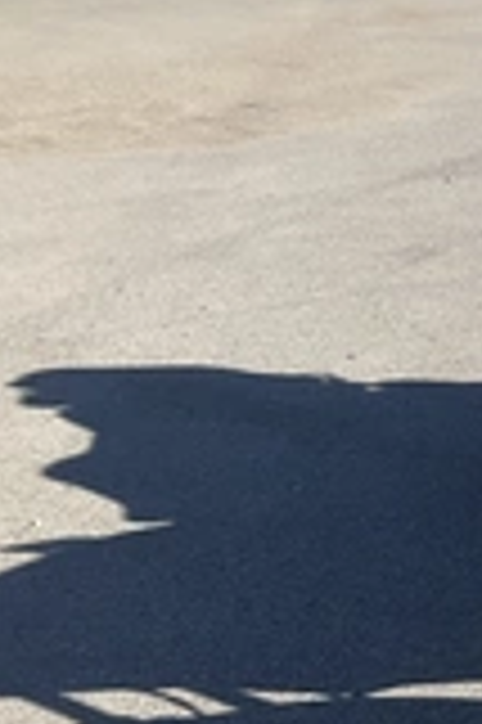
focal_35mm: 75
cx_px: 896
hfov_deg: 15.4
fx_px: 1509
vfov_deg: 26.9
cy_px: 445
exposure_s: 1/1221
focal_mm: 3
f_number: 1.8
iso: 25
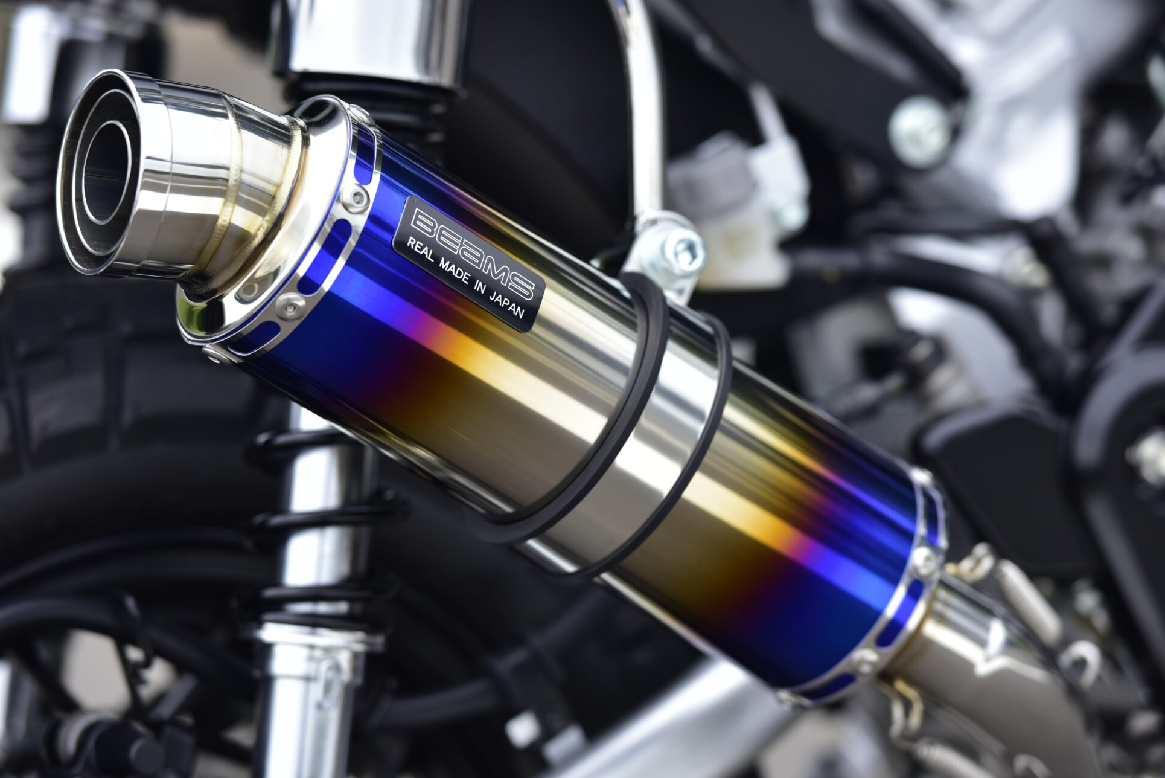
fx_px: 5535
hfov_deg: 12.0
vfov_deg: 8.0
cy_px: 390
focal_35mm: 171
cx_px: 582
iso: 250
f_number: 4
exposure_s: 1/1000
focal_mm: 165
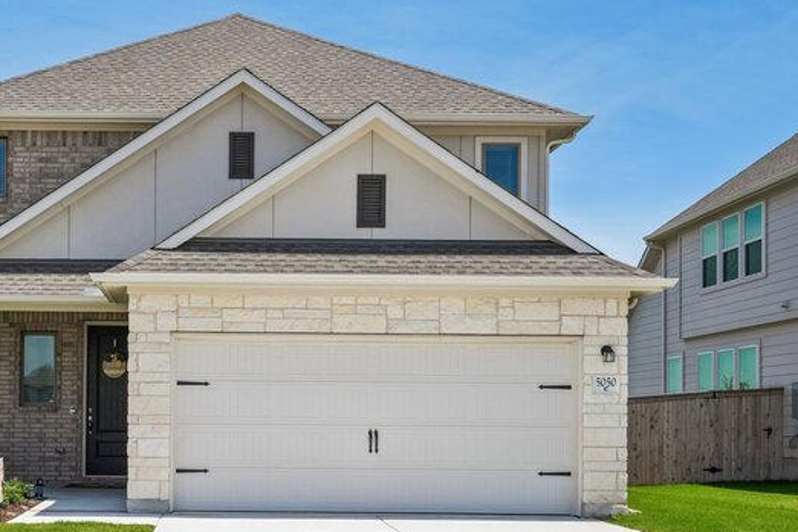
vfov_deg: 27.4
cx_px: 216
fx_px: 1086
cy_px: 336
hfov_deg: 39.4
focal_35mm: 49
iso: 200
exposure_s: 1/750
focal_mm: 32
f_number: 8
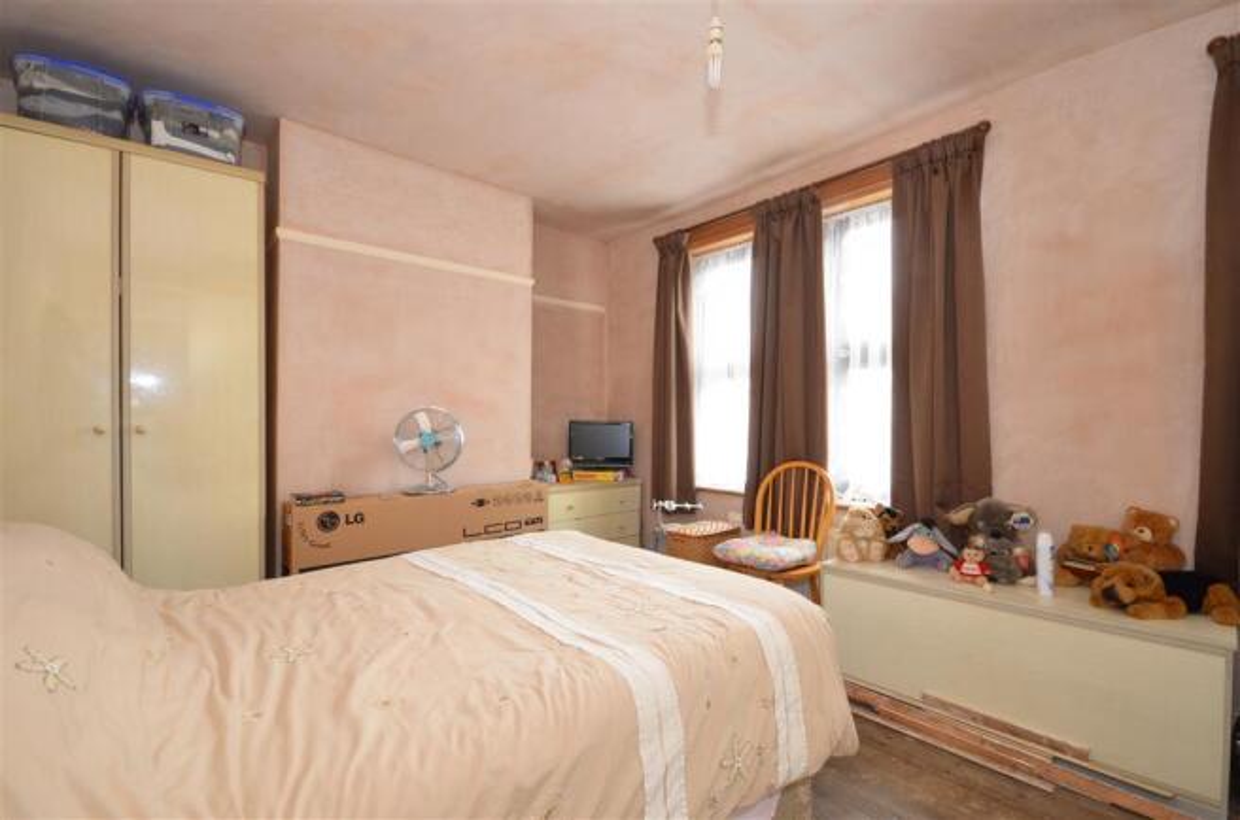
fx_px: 515
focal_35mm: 15
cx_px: 620
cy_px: 410
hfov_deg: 100.5
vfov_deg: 77.0
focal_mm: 10
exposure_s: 1/60
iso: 1400
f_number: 4
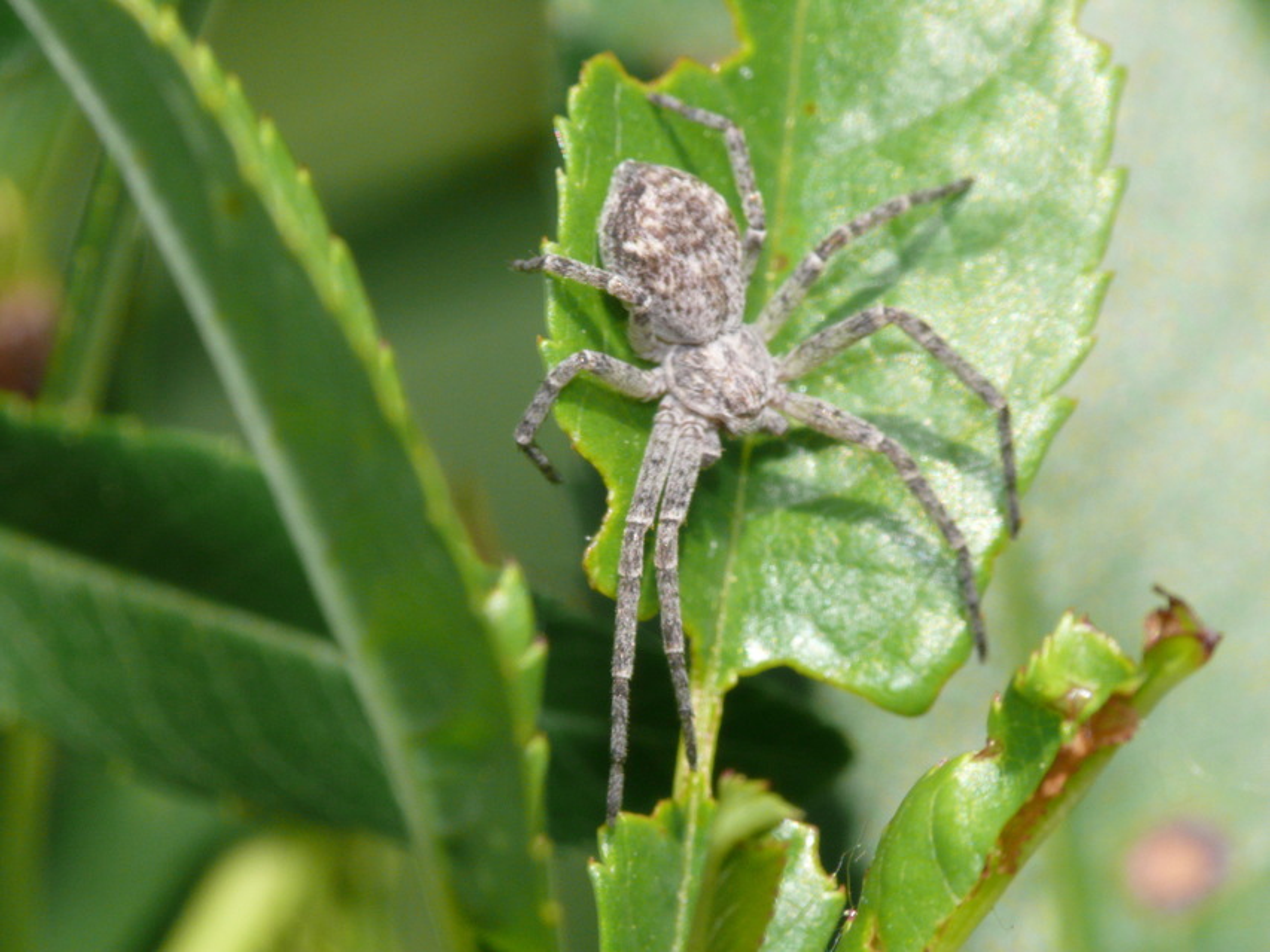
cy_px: 476
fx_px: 11375
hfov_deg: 6.4
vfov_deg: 4.8
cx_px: 635
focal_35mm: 310
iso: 200
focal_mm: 65.5
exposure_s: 1/200
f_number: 10
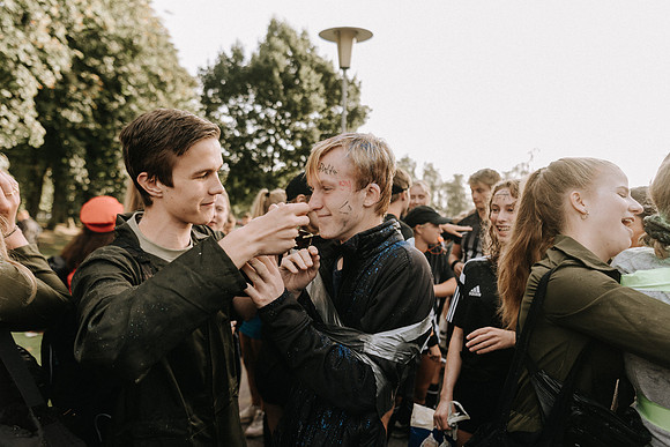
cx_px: 335
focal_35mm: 24
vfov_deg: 53.2
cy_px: 224
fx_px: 447
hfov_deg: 73.7
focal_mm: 24
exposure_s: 1/400
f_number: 2.8
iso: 180
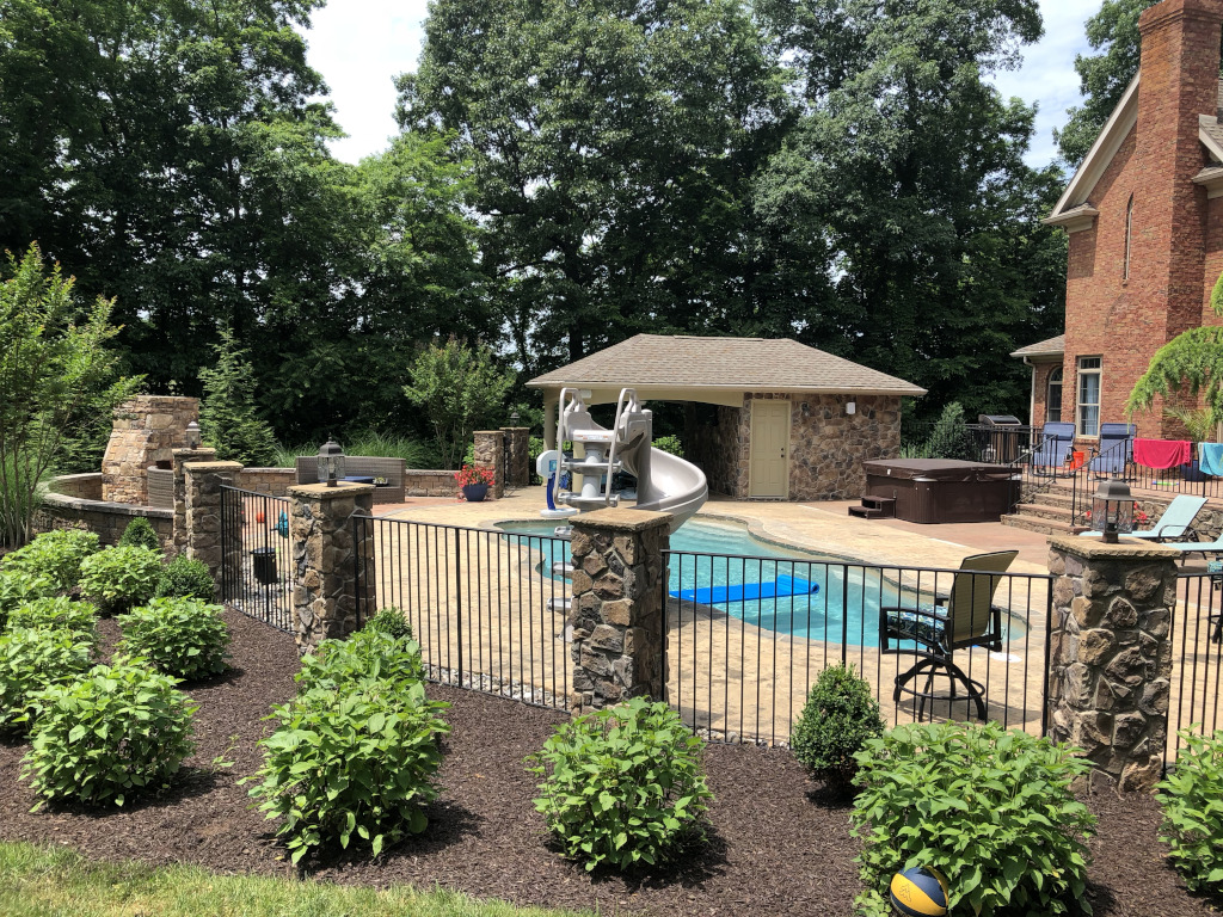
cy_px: 458
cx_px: 612
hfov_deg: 63.4
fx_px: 989
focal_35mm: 28
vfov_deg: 49.7
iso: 20
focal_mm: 3.99
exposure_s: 1/1143
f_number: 1.8
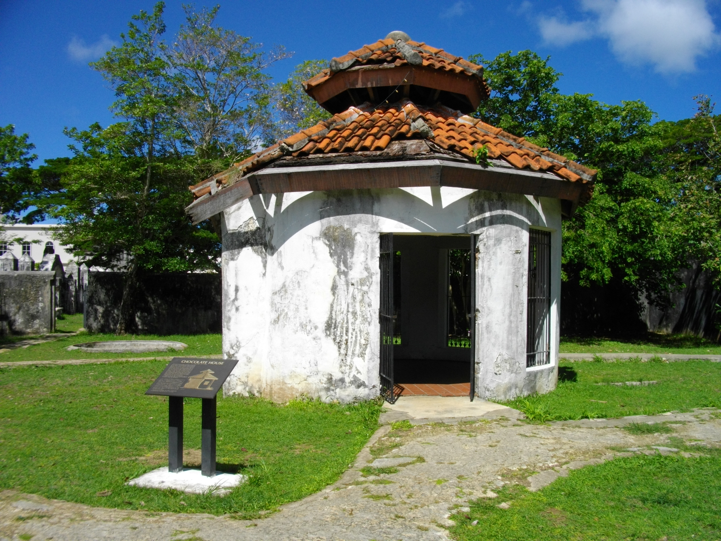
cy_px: 270
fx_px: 667
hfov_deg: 56.8
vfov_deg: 44.2
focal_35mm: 32
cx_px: 360
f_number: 5.5
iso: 100
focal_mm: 5.7
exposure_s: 1/500
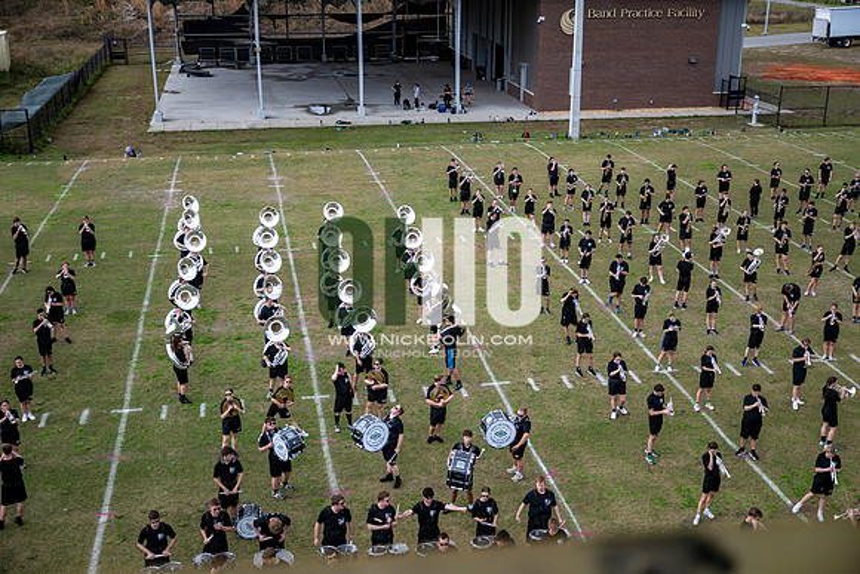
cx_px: 430
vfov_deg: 31.9
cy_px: 287
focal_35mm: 42
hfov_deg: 46.4
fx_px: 1004
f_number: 2.8
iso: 100
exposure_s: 1/1250
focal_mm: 42
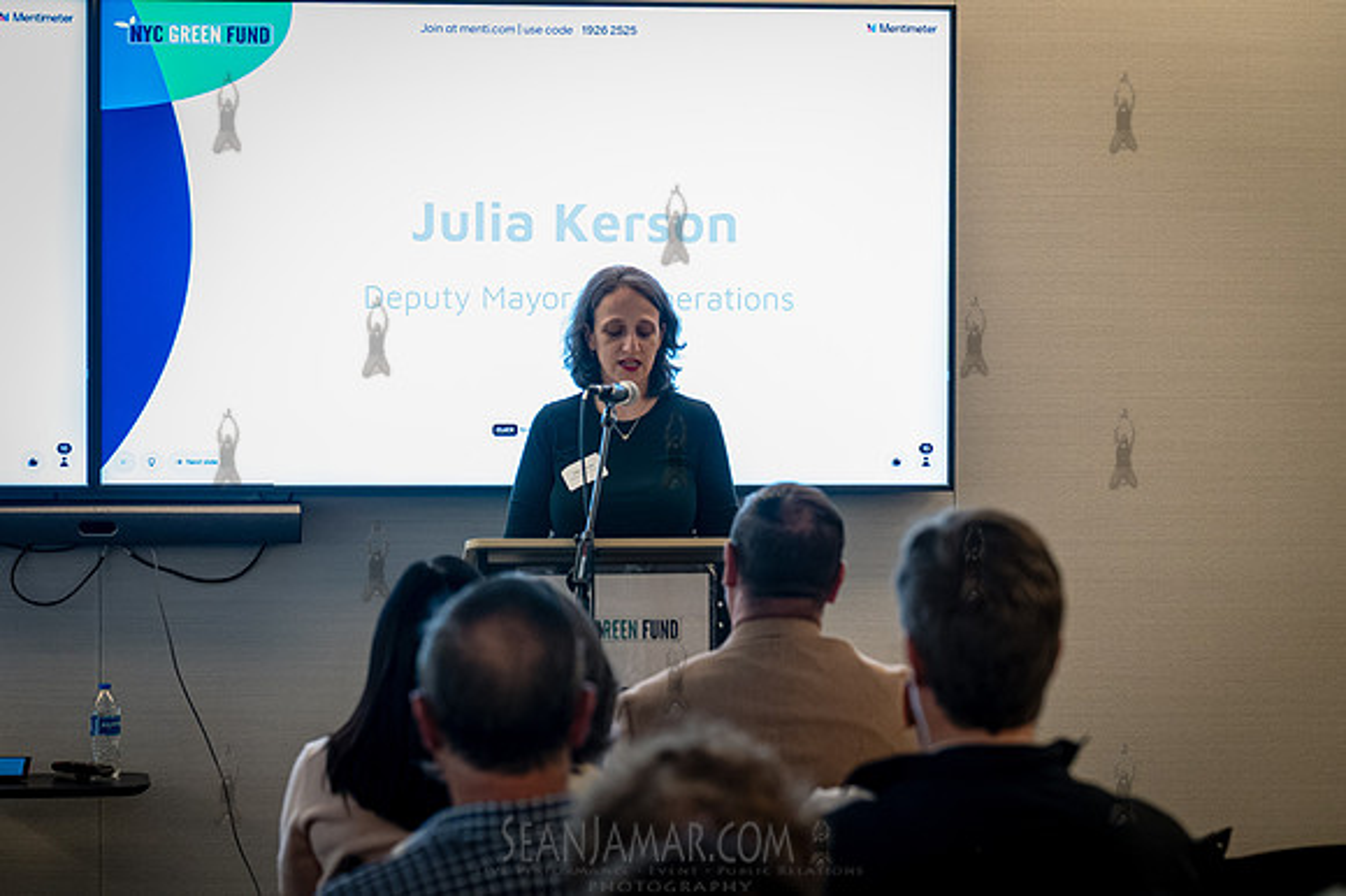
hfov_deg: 19.9
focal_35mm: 103
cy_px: 457
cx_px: 643
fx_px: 3834
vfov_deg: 13.3
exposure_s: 1/250
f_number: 4
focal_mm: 91
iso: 5000
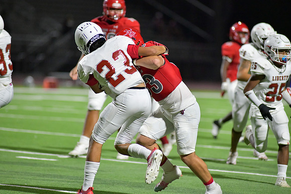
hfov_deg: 6.9
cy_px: 97
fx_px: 2425
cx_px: 146
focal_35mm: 300
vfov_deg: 4.6
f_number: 4
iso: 8000
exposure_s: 1/1250
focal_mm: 300
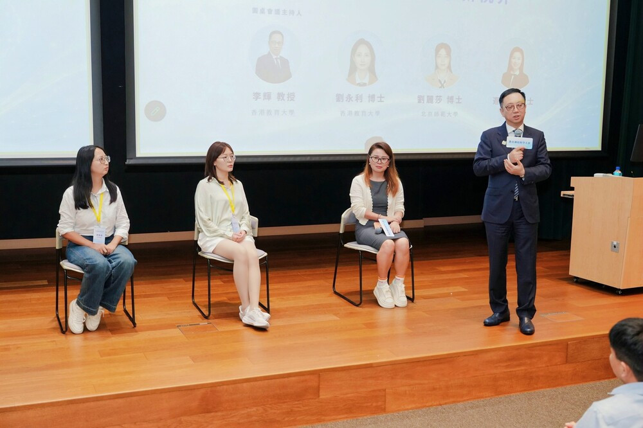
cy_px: 214
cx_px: 322
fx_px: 750
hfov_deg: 46.4
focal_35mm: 42
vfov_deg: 31.9
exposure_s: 1/250
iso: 2000
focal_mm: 42
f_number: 4
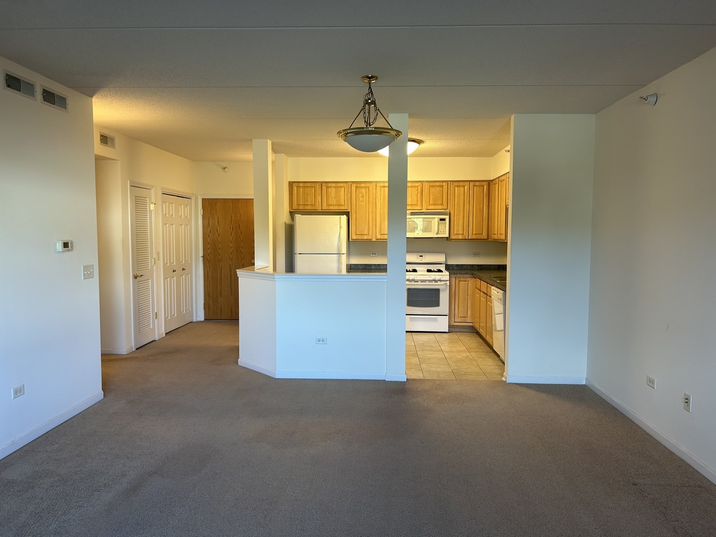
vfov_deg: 53.1
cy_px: 268
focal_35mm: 26
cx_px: 358
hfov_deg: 67.3
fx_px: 538
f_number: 1.5
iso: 80
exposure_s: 1/60
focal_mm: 5.7
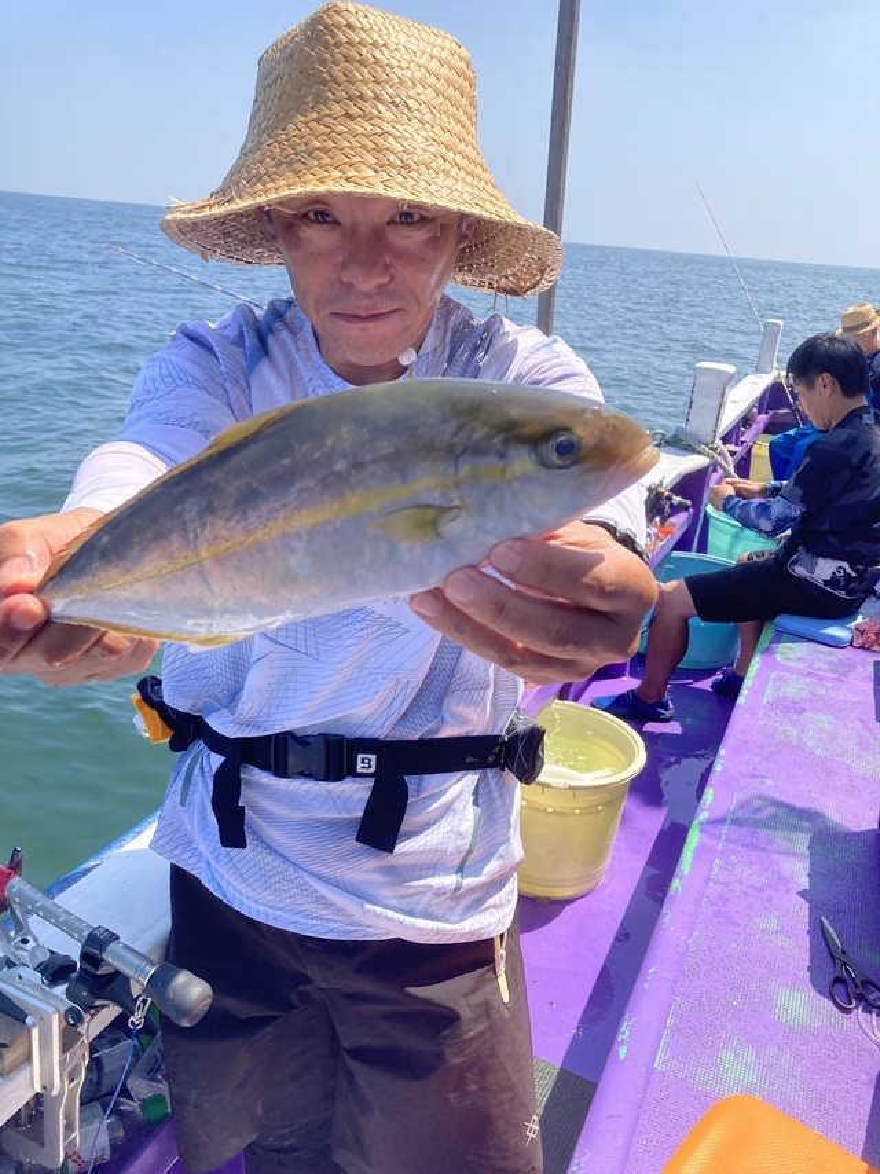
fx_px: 950
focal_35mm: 28
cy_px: 587
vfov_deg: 63.5
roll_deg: -3.9
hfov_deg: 49.7
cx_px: 440
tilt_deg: -17.0
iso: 20
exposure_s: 1/1230
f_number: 1.8
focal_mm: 3.99
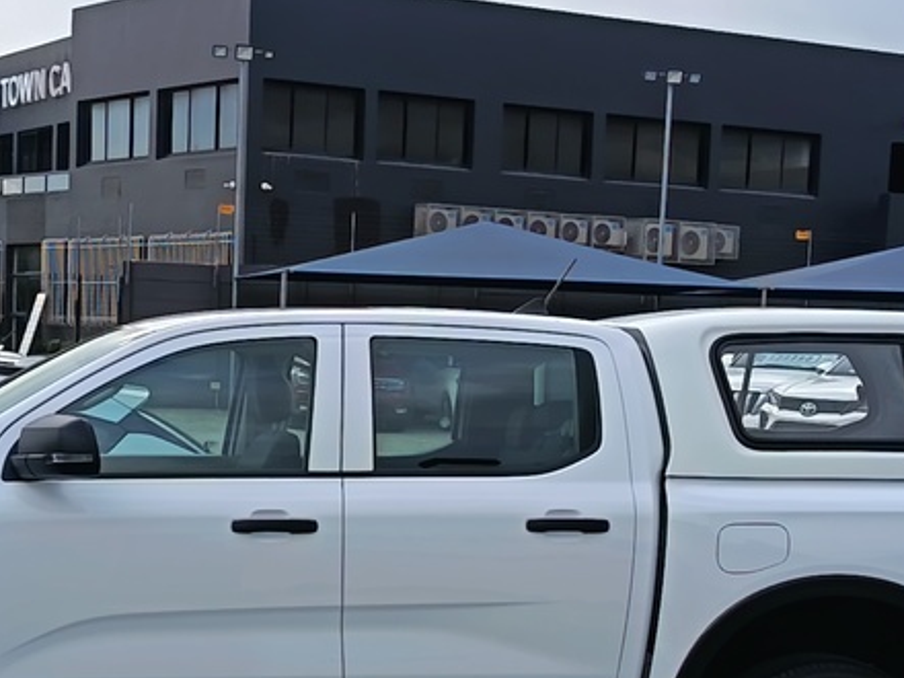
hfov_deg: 21.0
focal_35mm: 93
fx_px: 2429
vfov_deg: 15.8
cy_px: 567
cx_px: 327
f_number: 1.75
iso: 100
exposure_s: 1/270
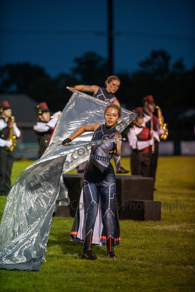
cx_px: 98
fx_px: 1625
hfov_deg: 6.9
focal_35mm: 200
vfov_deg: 10.3
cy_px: 146
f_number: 2.8
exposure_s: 1/500
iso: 2500
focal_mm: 200
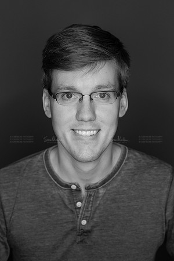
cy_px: 130
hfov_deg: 16.1
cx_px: 87
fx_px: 616
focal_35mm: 85
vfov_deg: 23.9
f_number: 3.5
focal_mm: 85
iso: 2000
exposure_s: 1/250
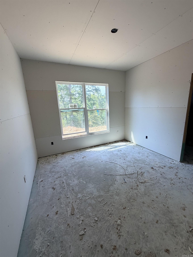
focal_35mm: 14
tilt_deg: -12.8
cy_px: 128
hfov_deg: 85.7
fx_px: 104
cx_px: 96
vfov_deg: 102.1
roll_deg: +2.7
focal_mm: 2.22
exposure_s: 1/121
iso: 50
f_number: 2.2
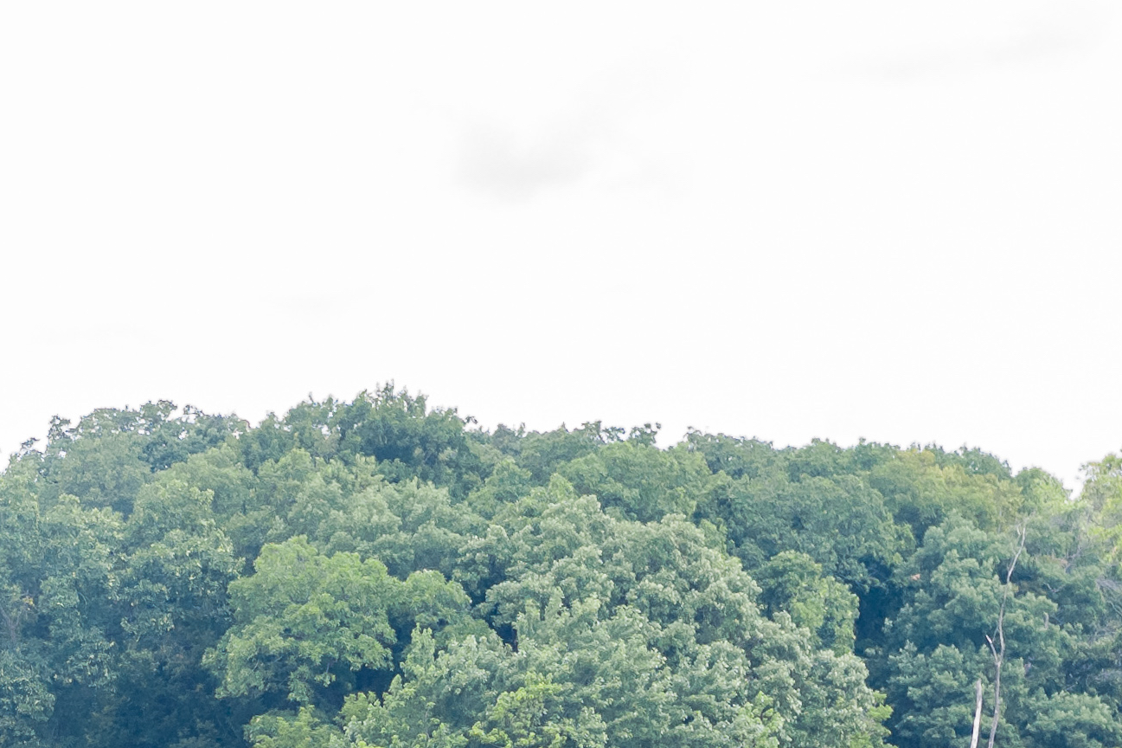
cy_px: 1407
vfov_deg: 10.8
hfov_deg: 16.6
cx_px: -213
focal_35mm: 118
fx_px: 3677
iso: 100
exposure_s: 1/120
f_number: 4.5
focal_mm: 10.26
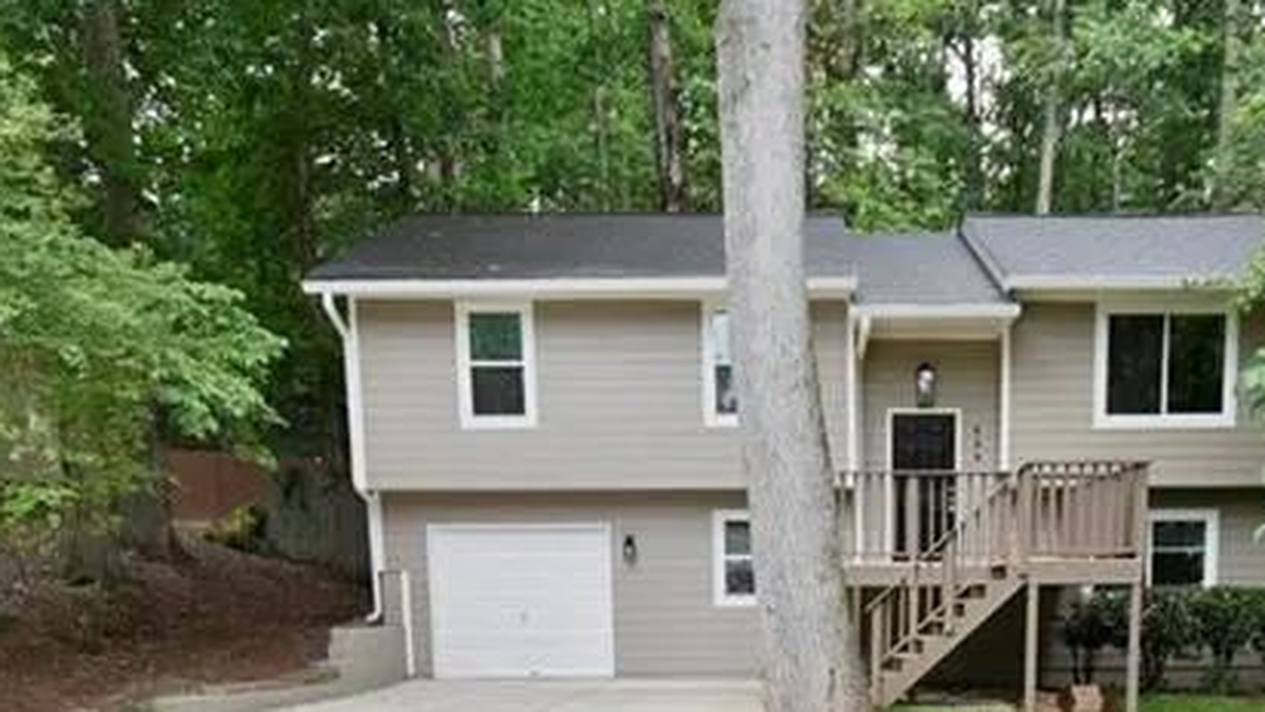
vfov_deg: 28.0
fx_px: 1309
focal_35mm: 39
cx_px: 820
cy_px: 767
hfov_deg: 50.9
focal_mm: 10
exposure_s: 1/80
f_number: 4.5
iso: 100
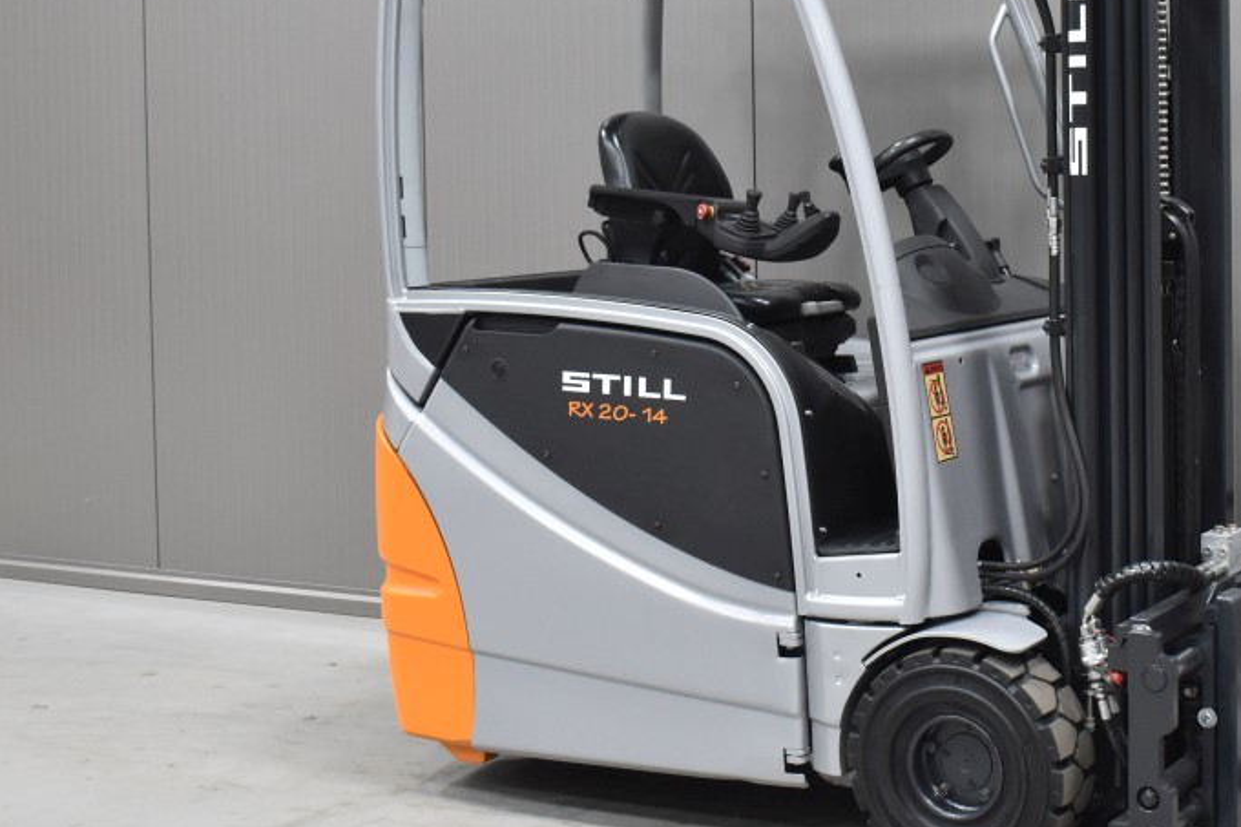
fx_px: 2098
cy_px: 279
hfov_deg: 32.3
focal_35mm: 61
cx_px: 933
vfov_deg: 22.2
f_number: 5
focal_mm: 23
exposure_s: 1/30
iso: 1250
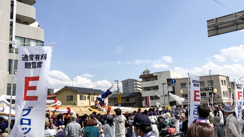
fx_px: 252
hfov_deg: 51.6
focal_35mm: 39
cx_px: 123
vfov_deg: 30.4
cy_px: 56
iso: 20
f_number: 1.8
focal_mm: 4
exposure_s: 1/2857
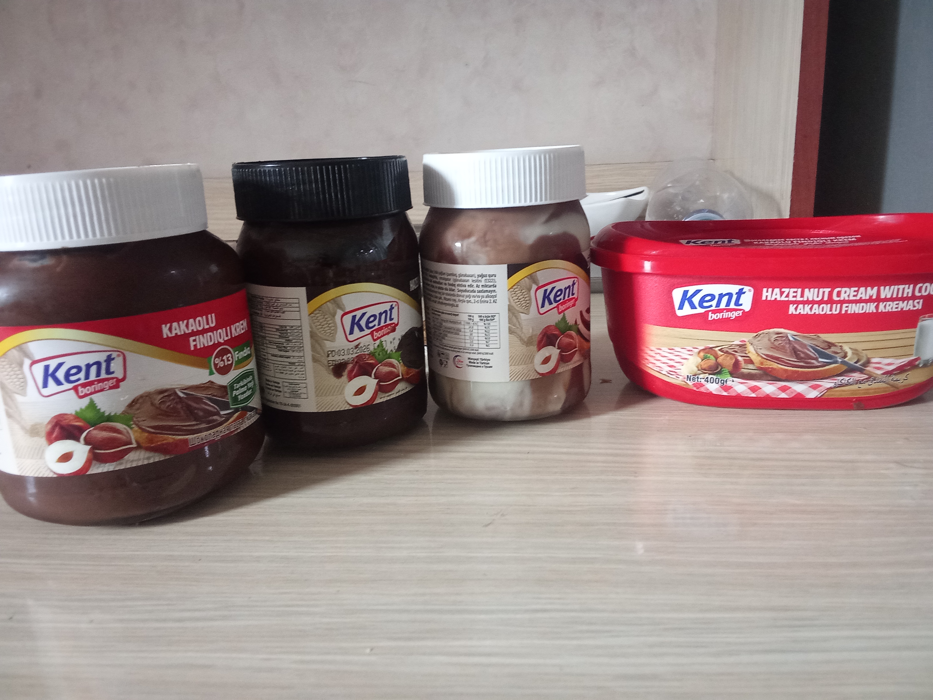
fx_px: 755
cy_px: 350
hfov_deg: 63.4
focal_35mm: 28
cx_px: 466
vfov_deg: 49.7
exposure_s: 1/20
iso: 800
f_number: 2
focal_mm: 2.87
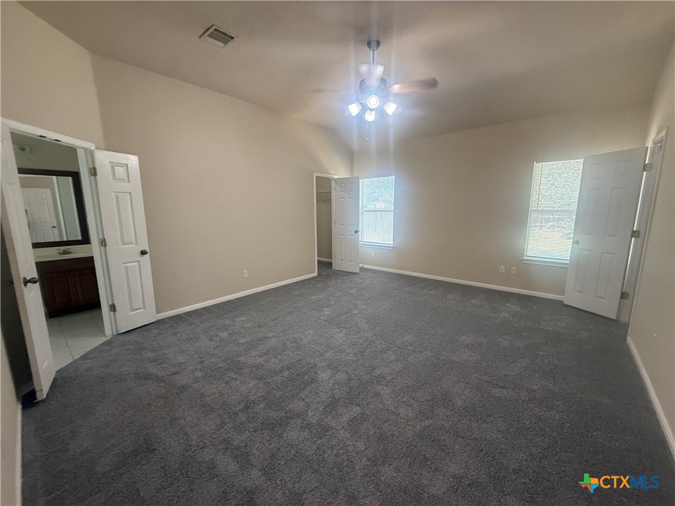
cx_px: 338
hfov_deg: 102.1
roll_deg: +0.2
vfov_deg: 85.7
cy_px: 253
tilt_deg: -7.9
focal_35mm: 14
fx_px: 273
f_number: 2.2
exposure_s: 1/120
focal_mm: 2.22
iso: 500
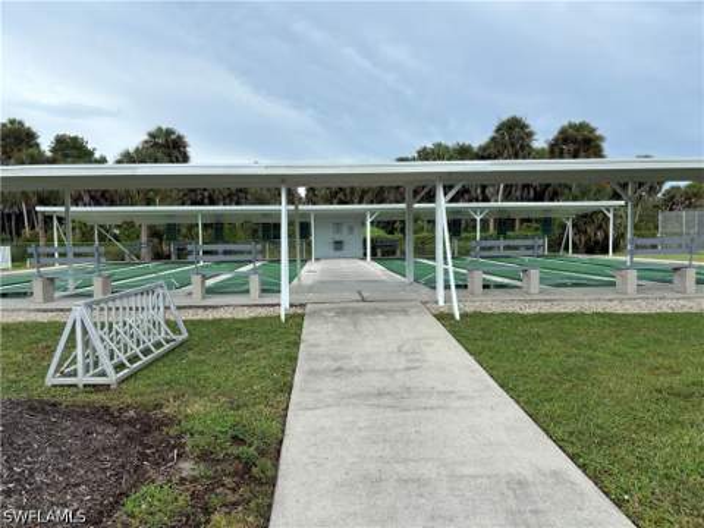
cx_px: 352
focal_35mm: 26
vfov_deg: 53.1
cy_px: 264
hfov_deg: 67.3
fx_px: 529
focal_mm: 5.96
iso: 50
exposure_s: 1/1344
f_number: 1.6
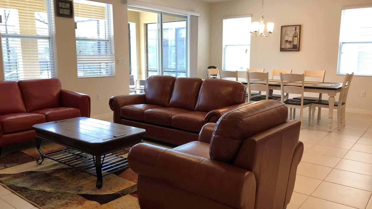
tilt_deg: -8.4
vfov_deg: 37.8
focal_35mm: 31
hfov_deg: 62.6
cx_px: 187
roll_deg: +0.7
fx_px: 306
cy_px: 106
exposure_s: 1/24
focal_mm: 4
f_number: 1.8
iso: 40
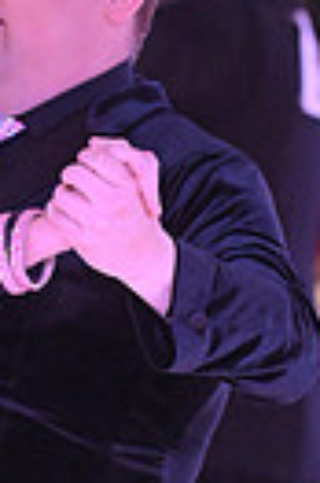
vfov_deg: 2.3
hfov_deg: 1.5
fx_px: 11844
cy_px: 675
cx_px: -75
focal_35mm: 886
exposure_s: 1/320
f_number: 6.3
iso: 5000
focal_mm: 200
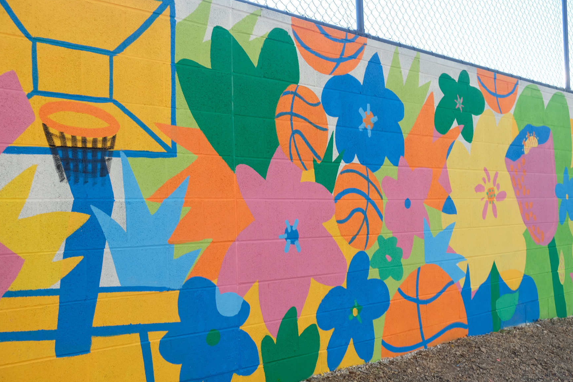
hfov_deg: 44.5
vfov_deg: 30.5
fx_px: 700
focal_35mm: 44
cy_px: 191
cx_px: 291
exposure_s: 1/150
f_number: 4
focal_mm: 28.9
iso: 400
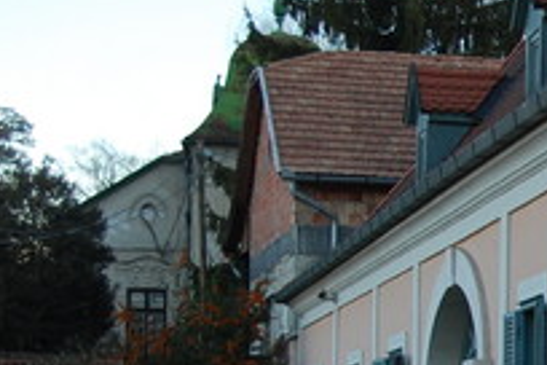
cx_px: 762
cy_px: 362
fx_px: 2720
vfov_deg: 7.6
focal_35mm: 179
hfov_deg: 11.1
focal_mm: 38
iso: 220
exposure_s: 1/125
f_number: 5.6
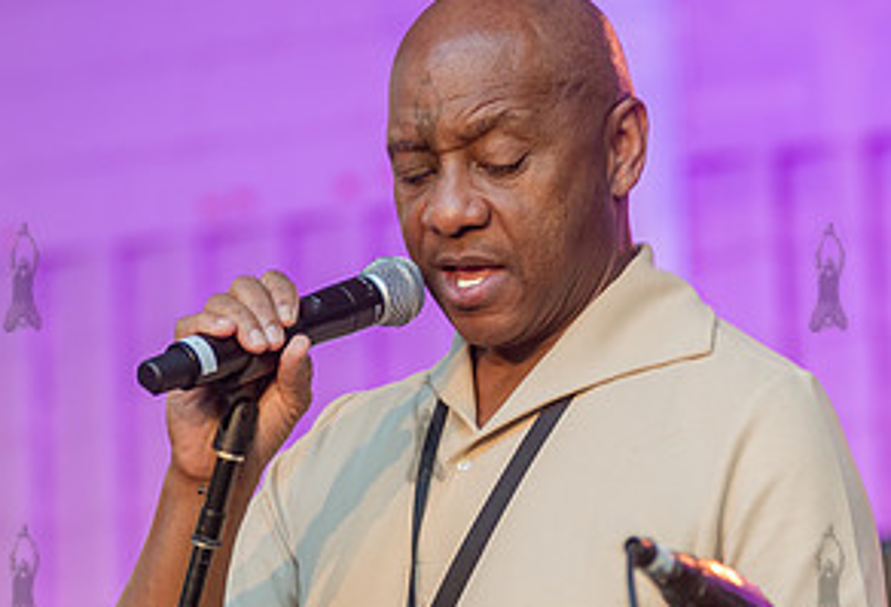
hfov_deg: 8.3
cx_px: 455
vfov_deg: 5.7
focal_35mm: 245
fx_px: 6105
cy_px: 377
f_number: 3.5
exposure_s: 1/200
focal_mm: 112
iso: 800
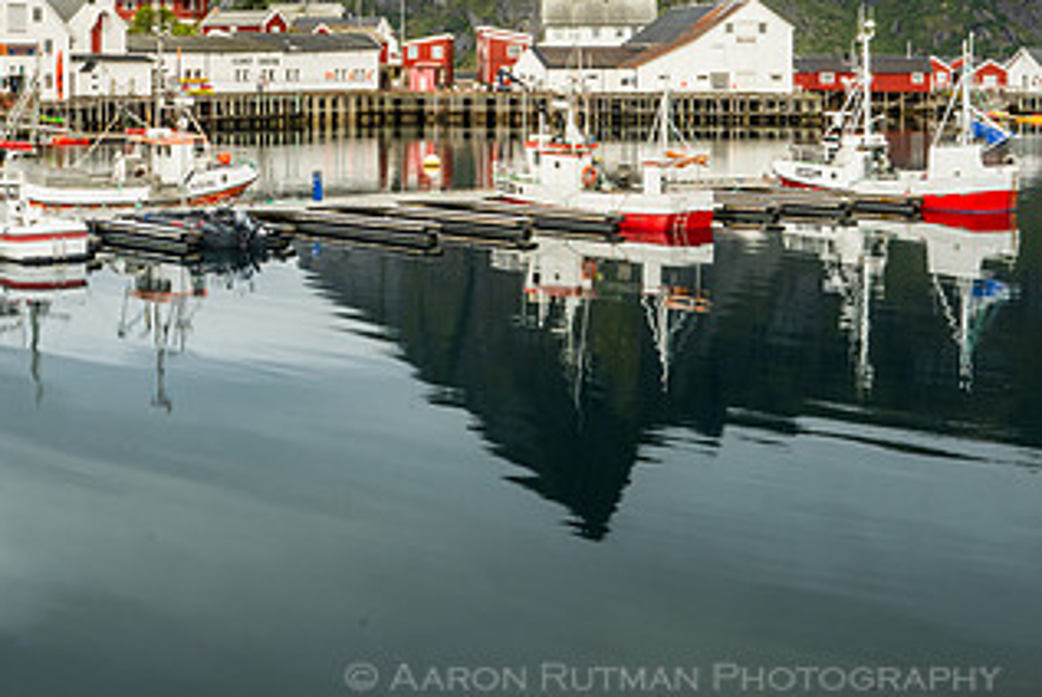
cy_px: 74
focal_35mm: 64
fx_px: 1854
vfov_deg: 20.9
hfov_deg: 30.0
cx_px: 99
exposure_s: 1/20
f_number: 18
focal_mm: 35
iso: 200
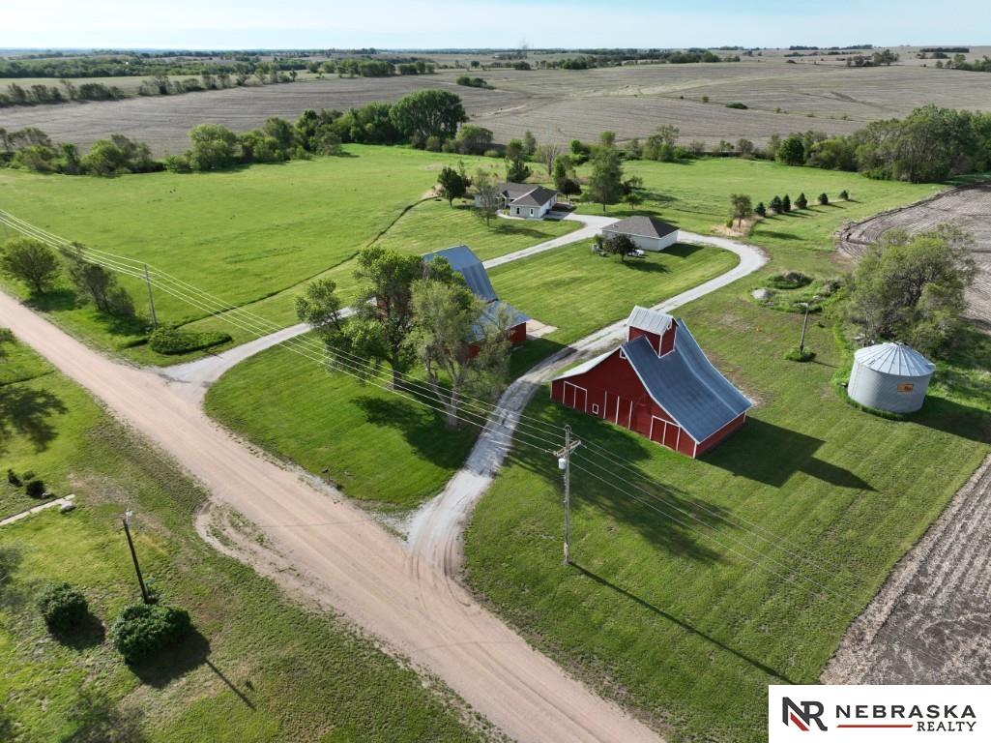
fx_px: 687
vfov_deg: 56.8
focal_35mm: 24
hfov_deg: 71.6
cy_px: 372
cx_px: 496
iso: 150
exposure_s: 1/1600
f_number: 2.8
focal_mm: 12.29
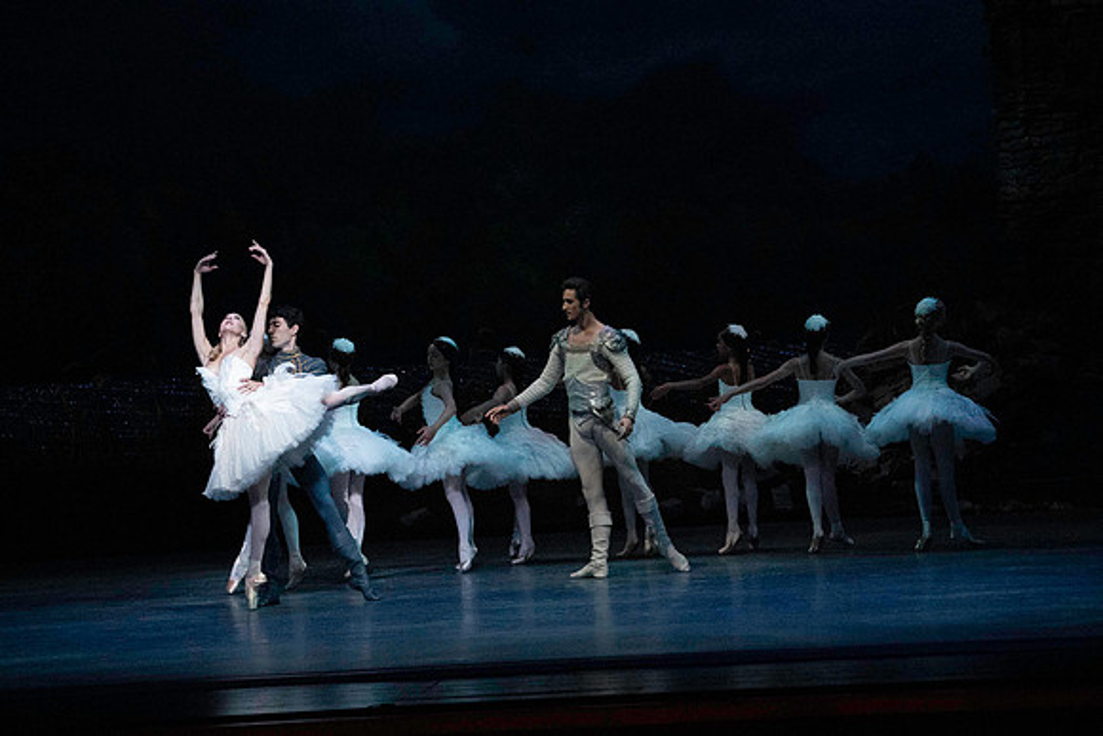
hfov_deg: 14.7
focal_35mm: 140
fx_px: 4290
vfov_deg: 9.8
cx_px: 552
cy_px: 368
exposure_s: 1/400
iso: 25600
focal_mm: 140
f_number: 5
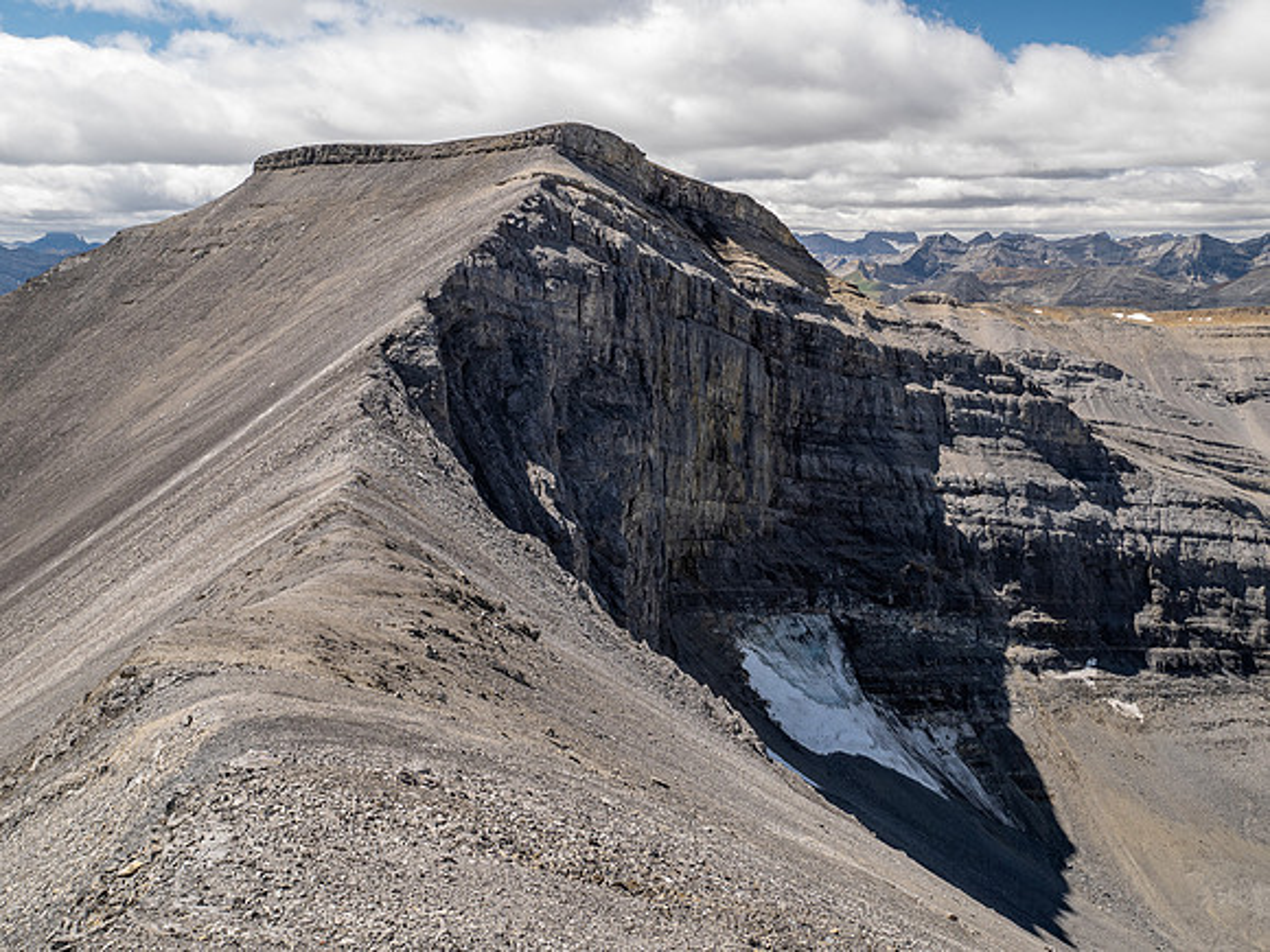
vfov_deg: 44.2
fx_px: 1174
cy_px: 476
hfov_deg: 56.8
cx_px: 635
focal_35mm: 32
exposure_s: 1/100
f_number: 8
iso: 200
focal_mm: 16
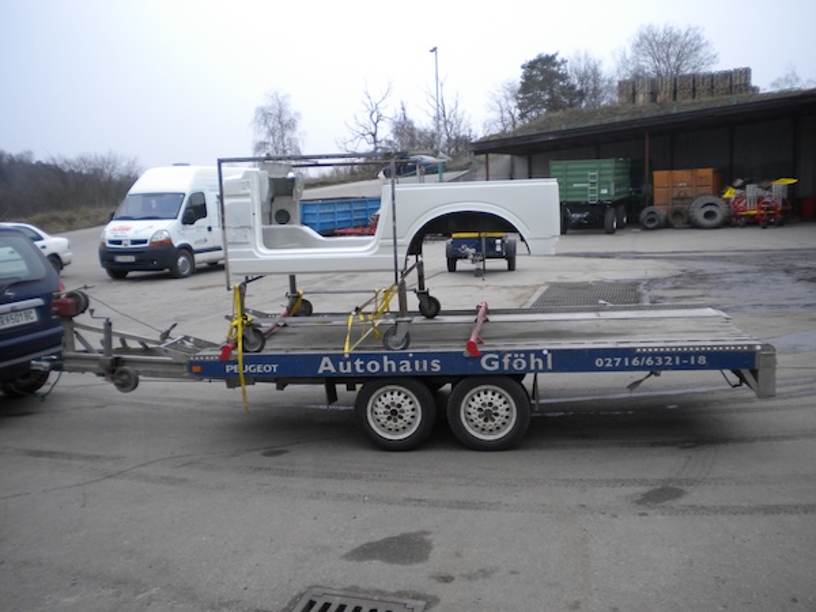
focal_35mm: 35
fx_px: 825
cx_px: 408
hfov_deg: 52.6
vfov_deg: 40.7
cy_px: 306
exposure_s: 1/52.2
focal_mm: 6.3
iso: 108
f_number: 3.1
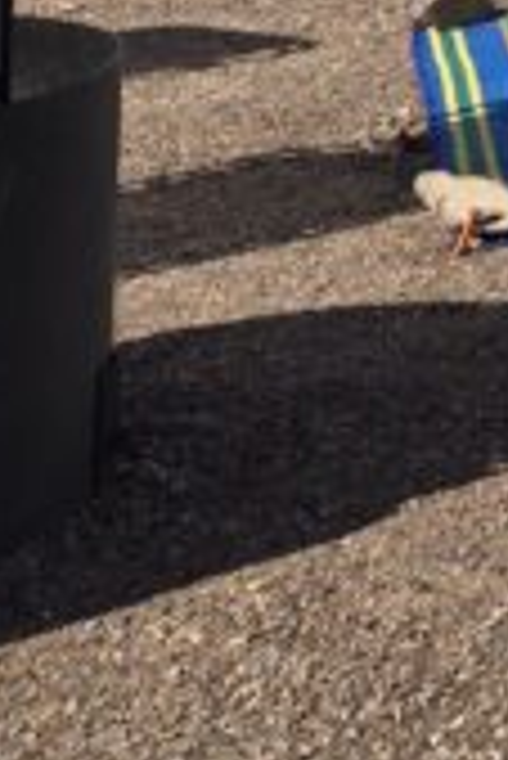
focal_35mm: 145
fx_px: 3063
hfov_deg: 7.3
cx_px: 1951
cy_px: -760
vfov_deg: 12.5
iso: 25
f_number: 1.8
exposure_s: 1/2882
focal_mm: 5.4
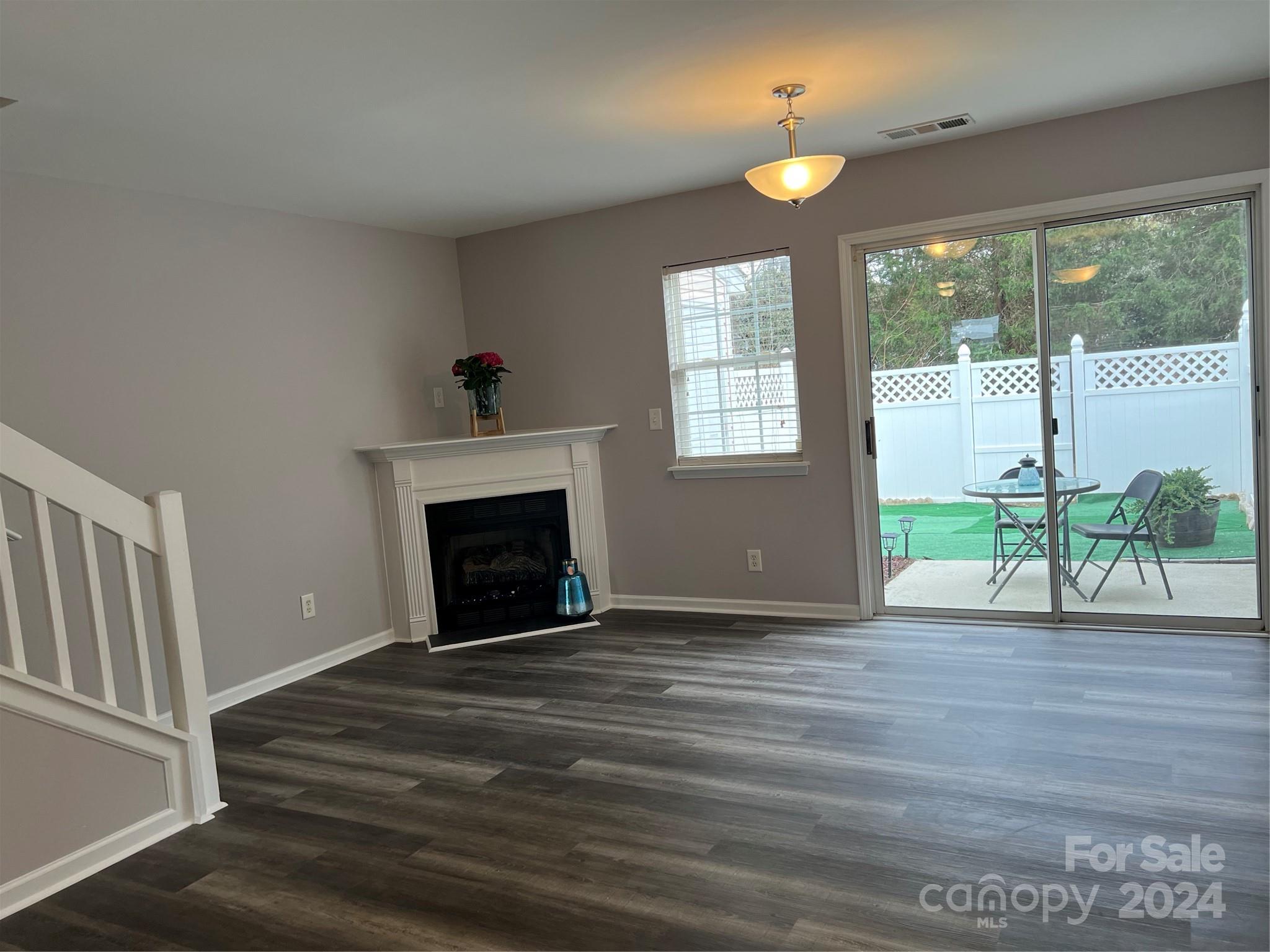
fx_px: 954
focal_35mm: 26
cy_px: 476
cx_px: 635
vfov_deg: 53.1
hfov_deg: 67.3
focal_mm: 5.7
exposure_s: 1/151
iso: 64
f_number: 1.5
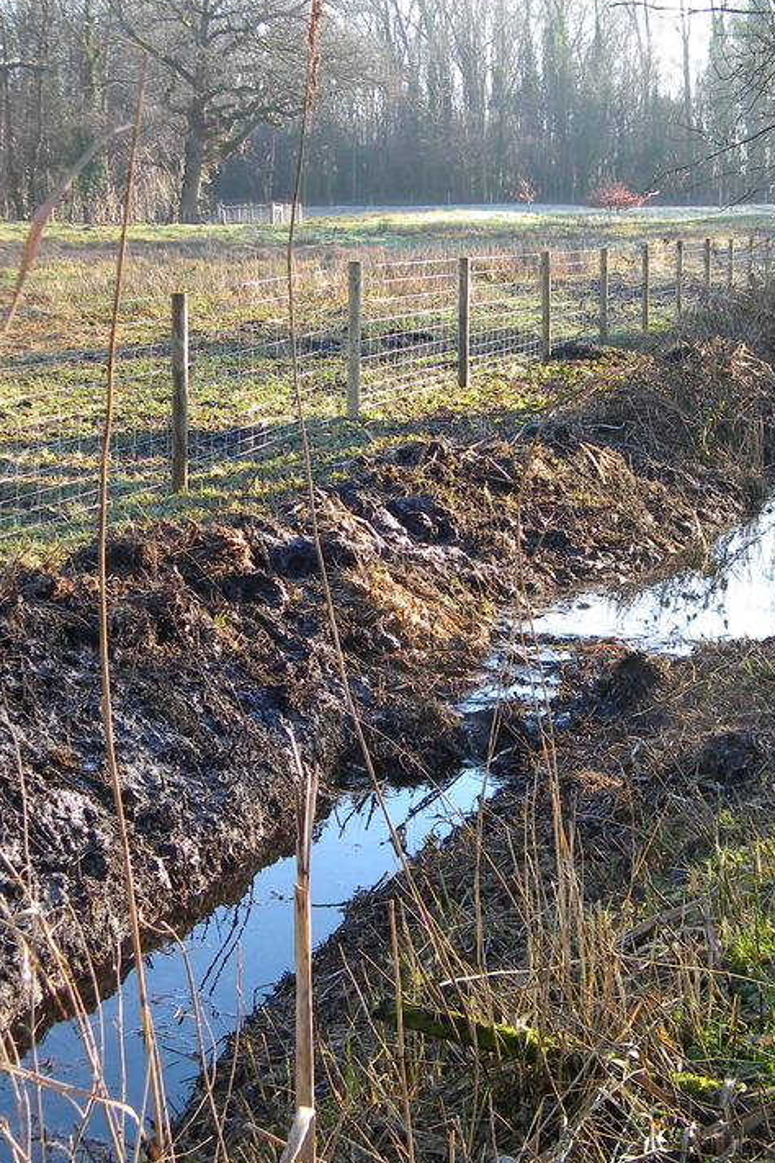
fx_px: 1937
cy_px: 594
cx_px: 554
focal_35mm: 60
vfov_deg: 33.4
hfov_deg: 22.5
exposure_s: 1/100
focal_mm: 7.3
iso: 80
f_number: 3.8
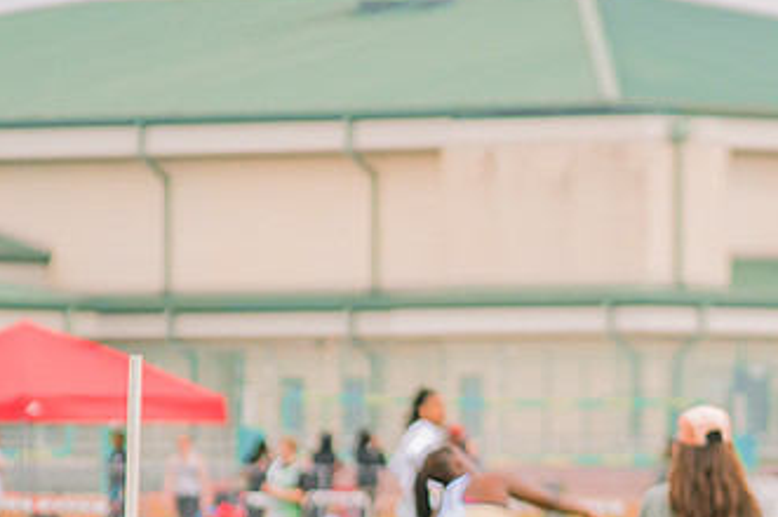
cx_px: 674
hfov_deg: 4.6
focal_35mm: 447
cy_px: 463
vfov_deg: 3.1
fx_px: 9650
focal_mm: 120
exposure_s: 1/200
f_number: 4
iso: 200
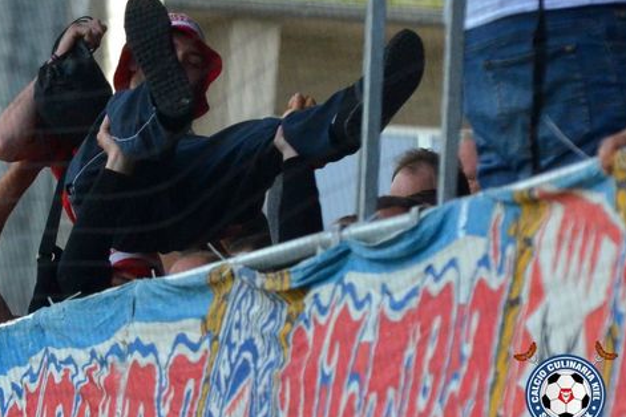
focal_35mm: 363
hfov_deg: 5.7
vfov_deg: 3.8
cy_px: 206
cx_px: 259
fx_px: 6312
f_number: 7.1
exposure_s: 1/2000
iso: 2000
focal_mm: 200
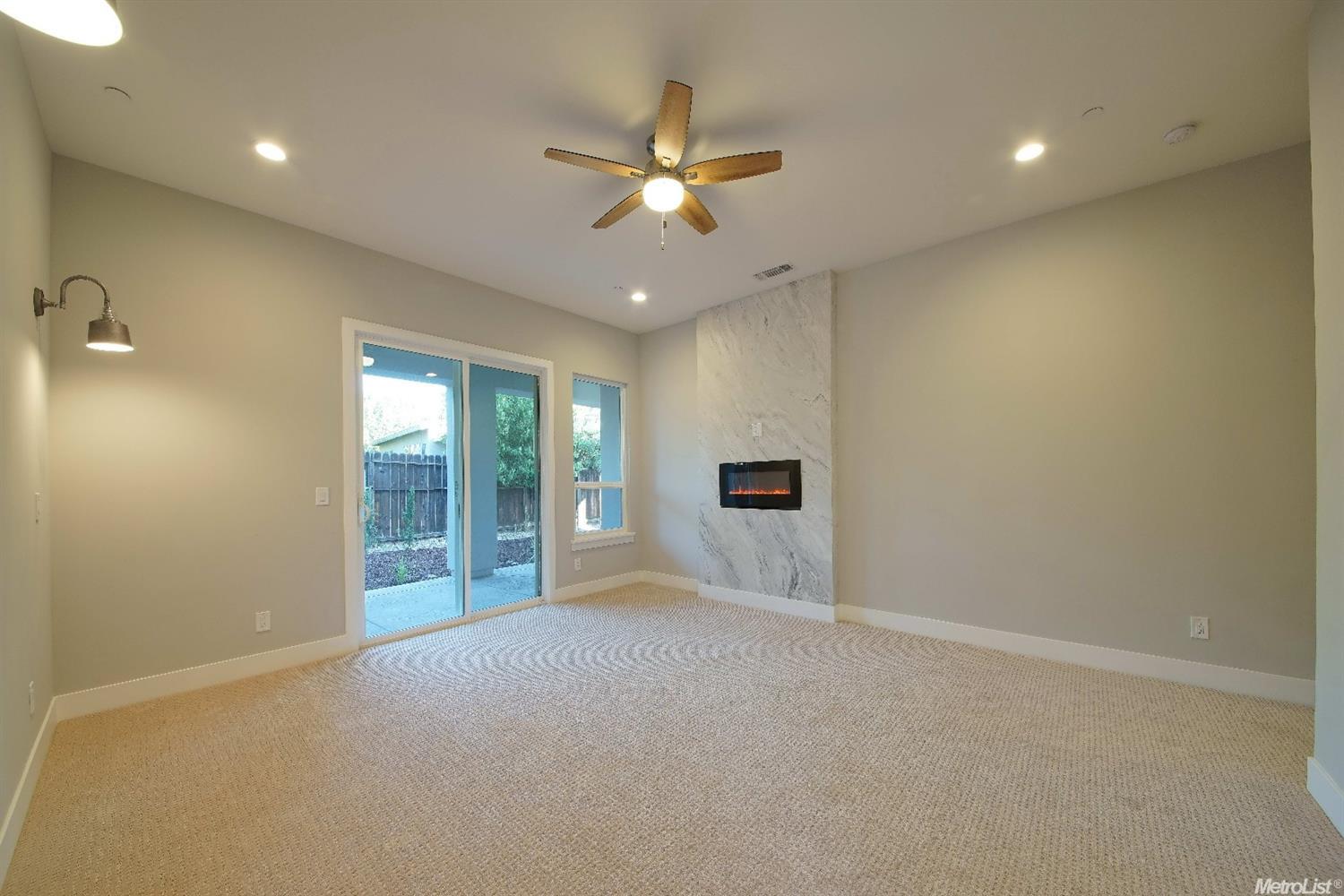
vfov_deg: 90.0
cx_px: 672
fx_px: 448
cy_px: 448
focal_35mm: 12
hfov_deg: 112.6
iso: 125
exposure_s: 1/1.6
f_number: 9
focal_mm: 12
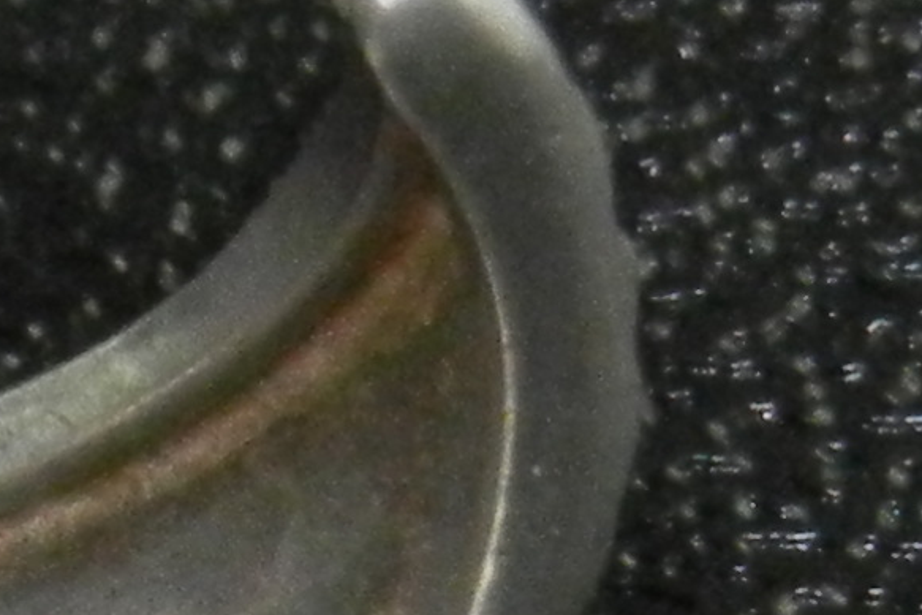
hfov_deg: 4.8
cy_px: 572
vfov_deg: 3.3
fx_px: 10784
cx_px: -656
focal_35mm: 421
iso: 800
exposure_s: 1/30
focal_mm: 10.6
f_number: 8
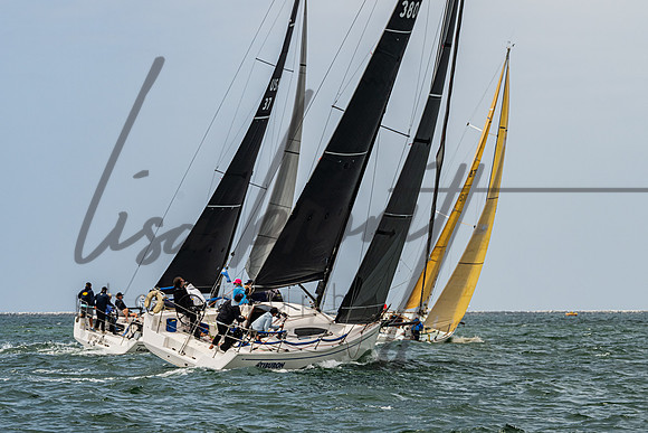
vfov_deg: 7.0
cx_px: 344
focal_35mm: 195
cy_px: 180
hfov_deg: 10.5
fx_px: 3516
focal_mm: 145
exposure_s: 1/2000
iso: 400
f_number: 8
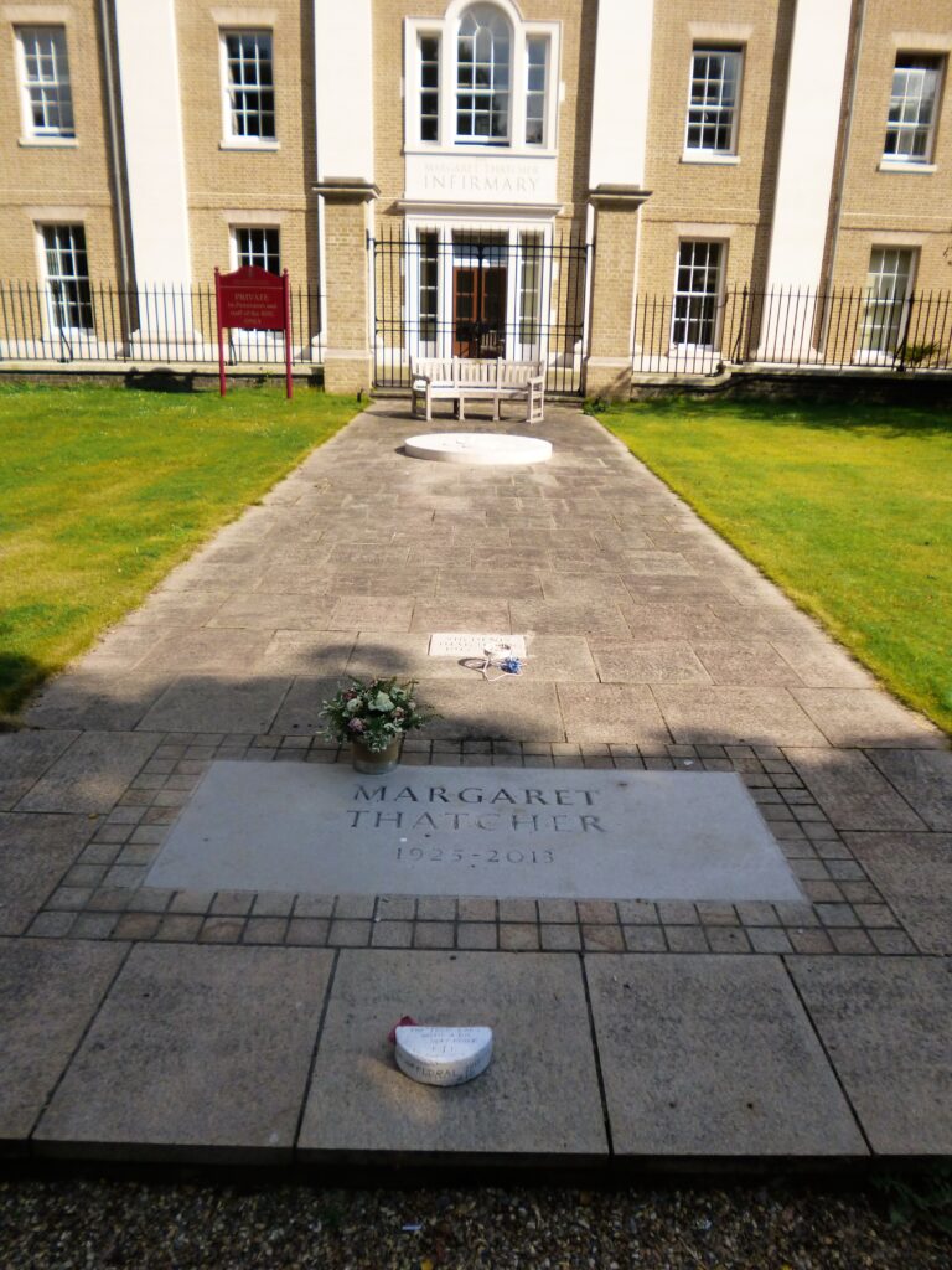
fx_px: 917
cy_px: 635
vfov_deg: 69.4
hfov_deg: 54.9
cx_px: 476
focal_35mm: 25
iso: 160
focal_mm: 4.3
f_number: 2.8
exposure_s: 1/1300
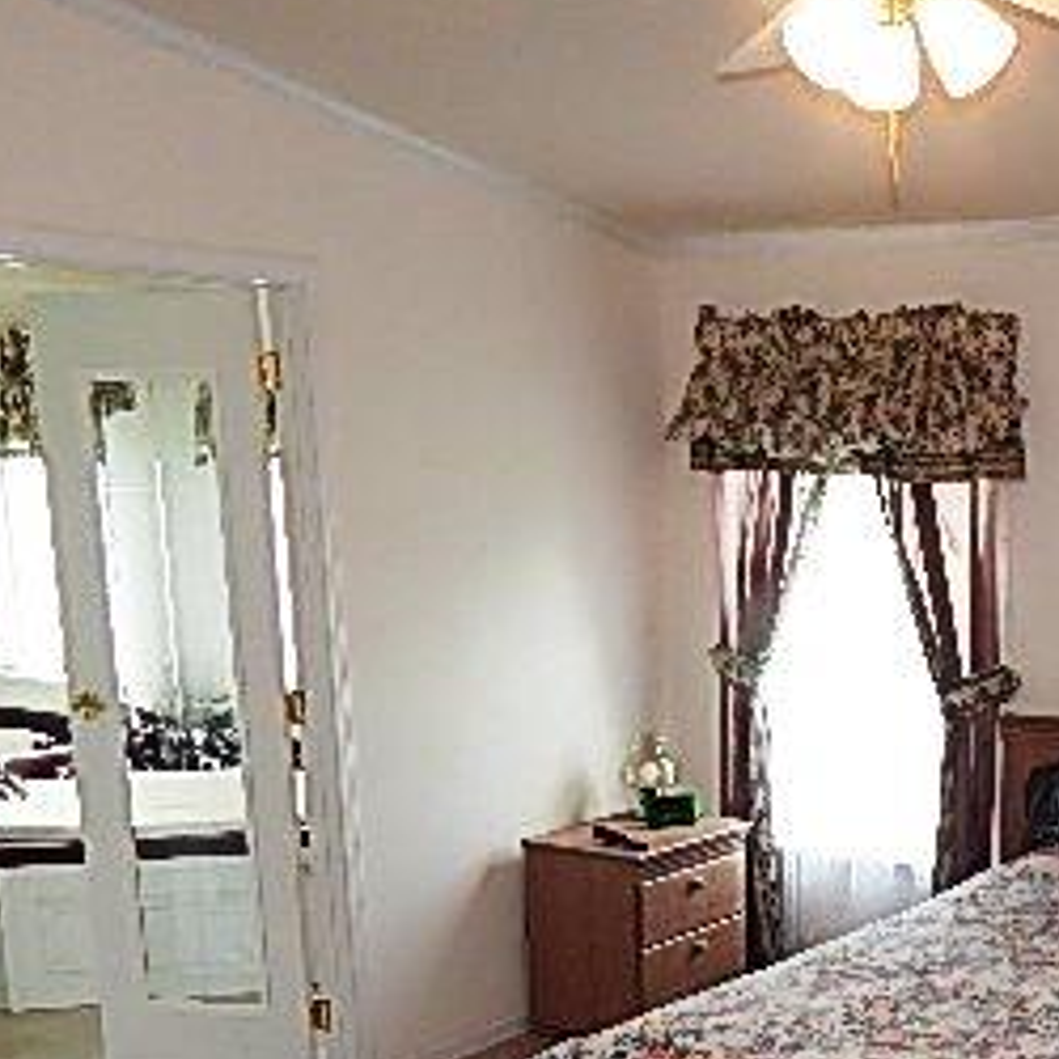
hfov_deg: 31.7
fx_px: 1800
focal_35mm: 52
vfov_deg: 31.7
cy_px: 881
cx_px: 894
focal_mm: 4
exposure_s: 1/40
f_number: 3
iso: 125
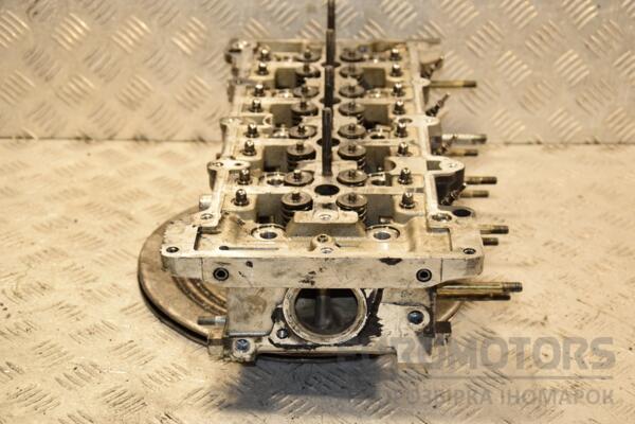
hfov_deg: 27.0
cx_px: 318
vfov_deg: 18.2
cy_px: 212
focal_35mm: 75
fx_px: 1323
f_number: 5.6
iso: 800
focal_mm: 50
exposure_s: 1/200
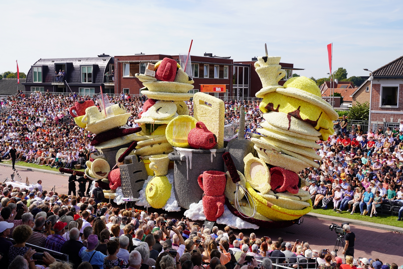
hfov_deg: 44.5
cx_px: 202
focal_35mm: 44
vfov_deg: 30.5
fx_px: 493
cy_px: 134
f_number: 5
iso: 100
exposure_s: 1/500
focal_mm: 44
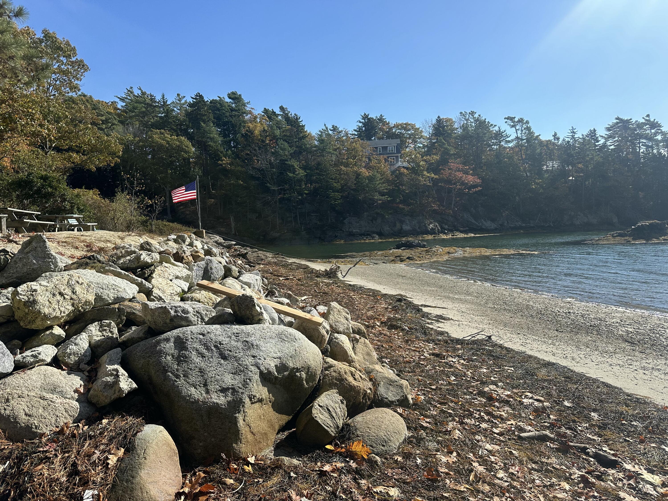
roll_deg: +3.7
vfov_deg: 56.8
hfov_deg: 71.6
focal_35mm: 24
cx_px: 334
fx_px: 463
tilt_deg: -2.7
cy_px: 250
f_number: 1.78
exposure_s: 1/4184
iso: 80
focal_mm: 6.86
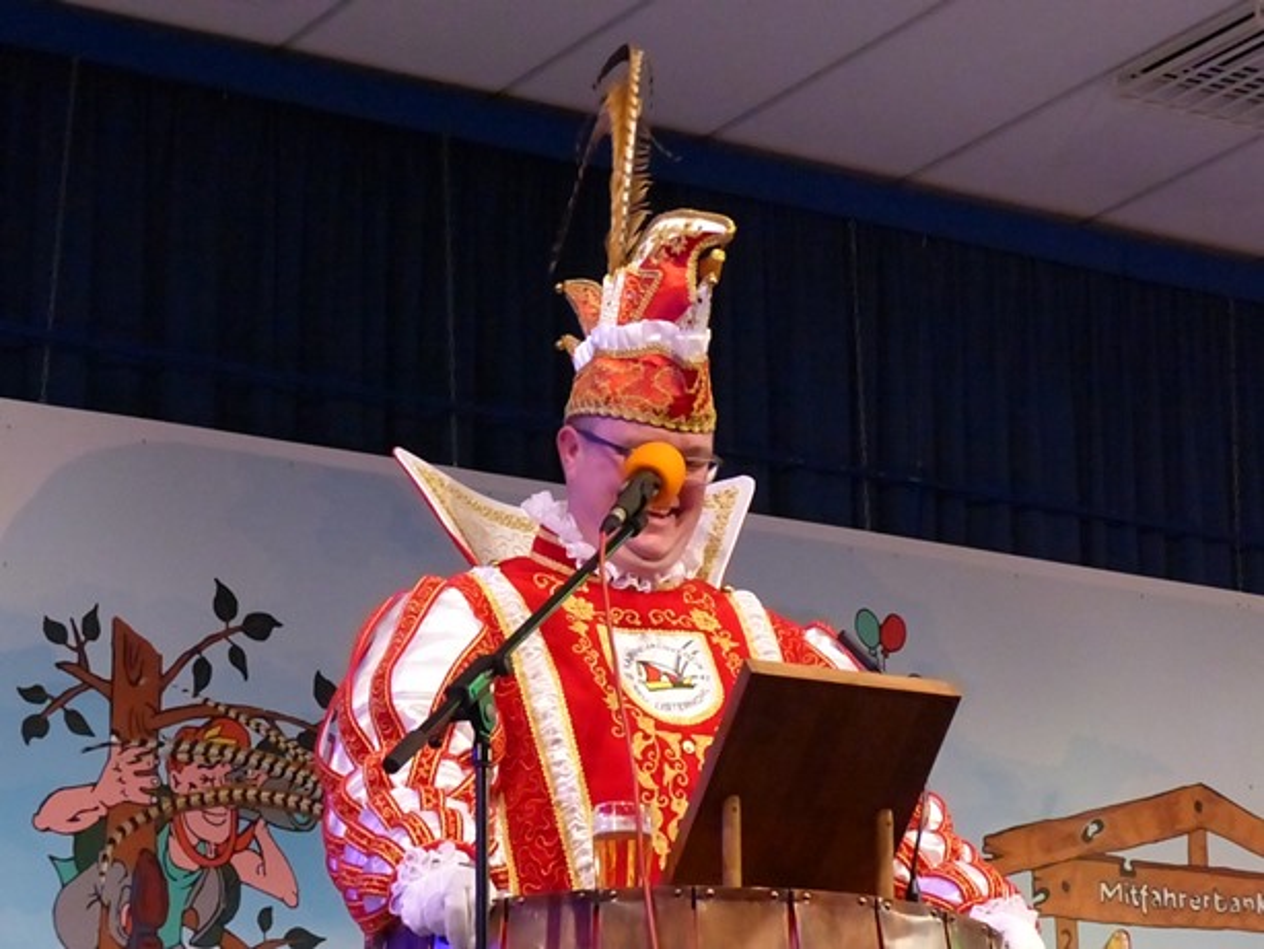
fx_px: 4420
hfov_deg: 16.3
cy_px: 474
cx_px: 632
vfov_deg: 12.3
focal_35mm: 121
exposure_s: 1/200
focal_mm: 21.8
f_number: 4
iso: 1600
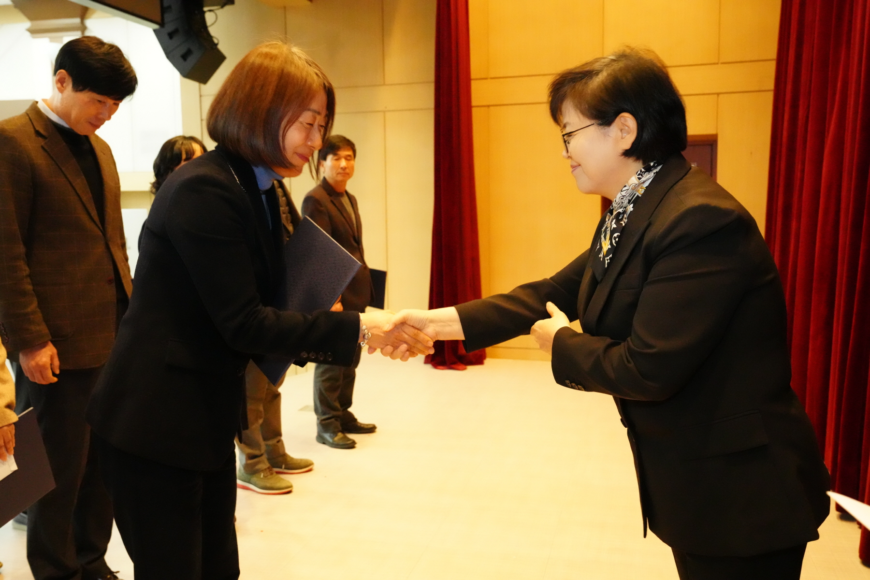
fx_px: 822
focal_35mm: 34
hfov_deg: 55.8
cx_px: 435
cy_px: 290
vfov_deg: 38.9
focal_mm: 34
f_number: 5.6
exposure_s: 1/160
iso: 16000
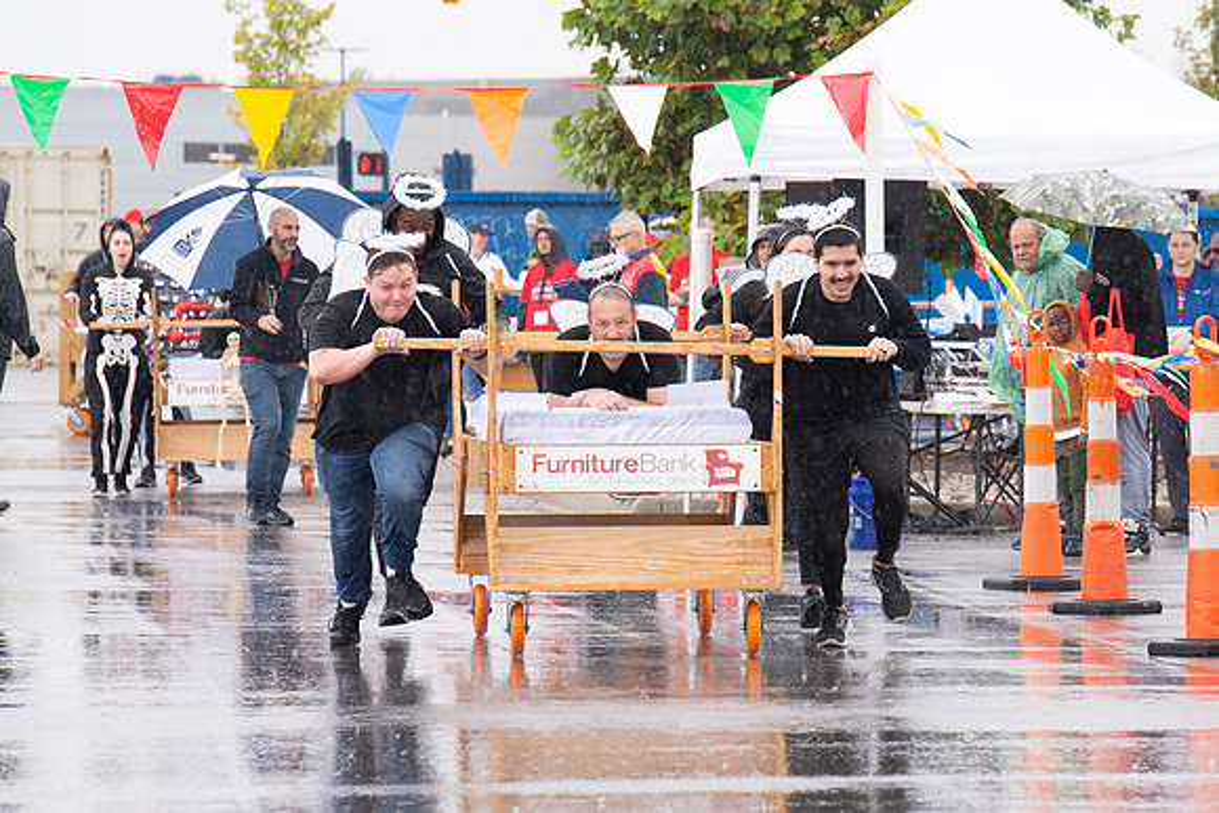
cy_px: 516
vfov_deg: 4.8
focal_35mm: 286
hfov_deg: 7.2
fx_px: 9680
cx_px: 765
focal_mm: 200
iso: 800
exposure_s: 1/400
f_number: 7.1
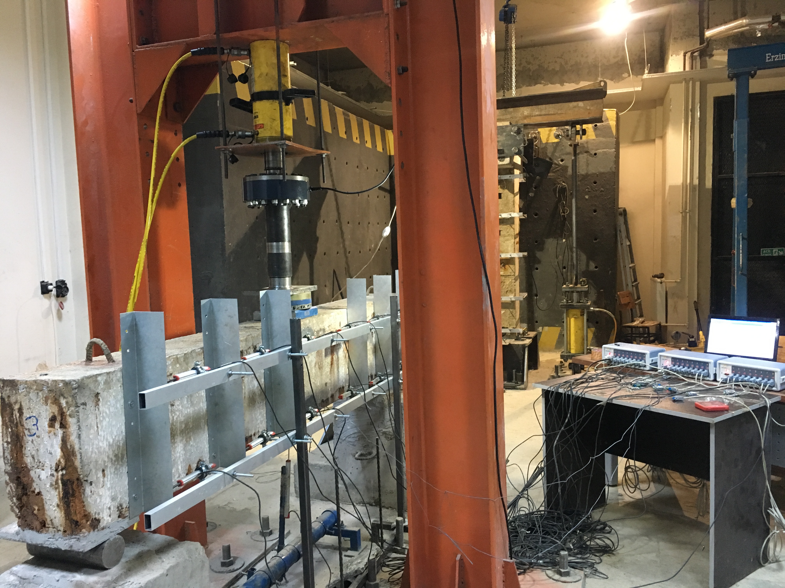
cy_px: 294
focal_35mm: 29
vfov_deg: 48.2
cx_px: 392
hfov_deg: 61.7
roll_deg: +2.3
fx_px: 658
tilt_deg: -3.4
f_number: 2.2
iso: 200
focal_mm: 4.15
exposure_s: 1/17
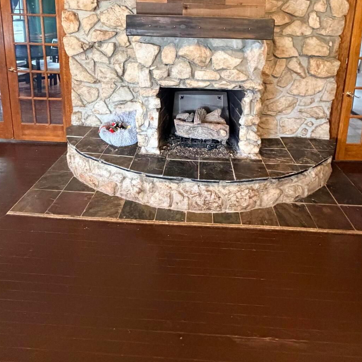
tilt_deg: -11.7
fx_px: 284
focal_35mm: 24
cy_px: 68
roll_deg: -2.2
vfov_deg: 59.5
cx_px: 191
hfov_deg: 65.0
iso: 800
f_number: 2.2
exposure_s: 1/60
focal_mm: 2.22
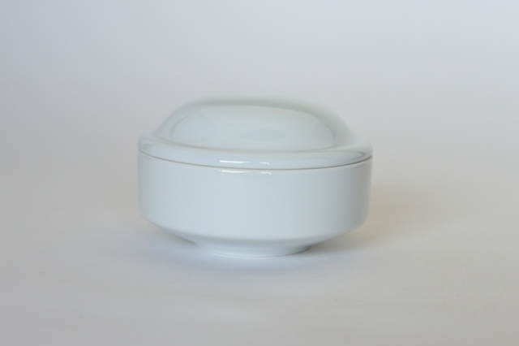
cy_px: 173
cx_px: 260
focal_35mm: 70
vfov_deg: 19.4
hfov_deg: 28.9
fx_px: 1009
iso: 1000
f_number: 5
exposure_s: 1/400
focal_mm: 70
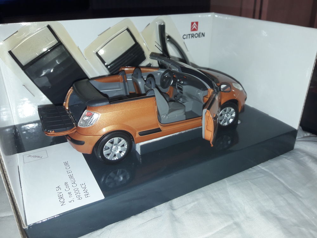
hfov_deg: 63.4
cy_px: 119
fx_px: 256
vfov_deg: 49.7
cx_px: 158
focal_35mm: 28
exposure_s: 1/100
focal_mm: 3.7
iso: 64
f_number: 1.9
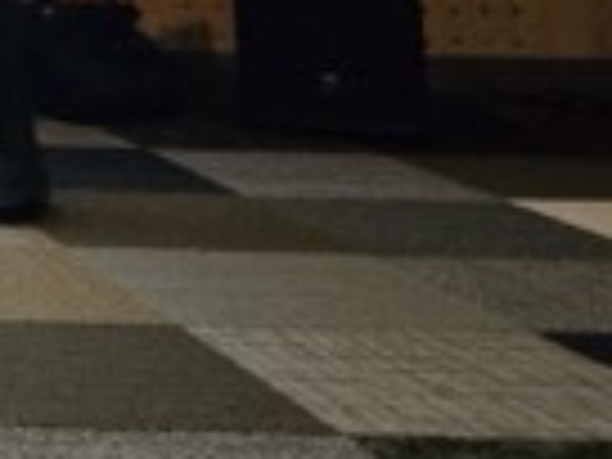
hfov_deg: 14.1
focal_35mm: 108
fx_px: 1909
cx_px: -747
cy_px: -522
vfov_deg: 11.9
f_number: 1.7
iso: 800
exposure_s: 1/120
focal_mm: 6.3
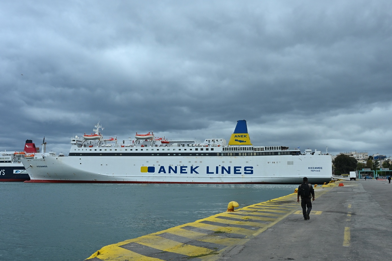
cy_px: 130
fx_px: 392
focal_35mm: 36
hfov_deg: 53.1
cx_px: 196
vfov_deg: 36.9
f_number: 7.1
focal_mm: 24
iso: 280
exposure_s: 1/1000
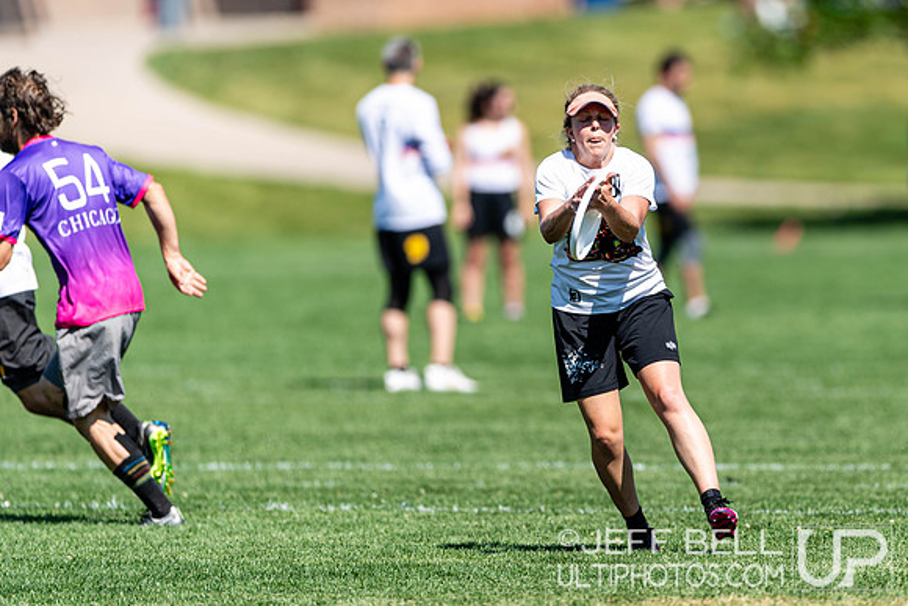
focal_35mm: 578
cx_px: 656
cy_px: 246
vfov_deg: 2.4
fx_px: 14571
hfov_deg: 3.6
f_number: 2.8
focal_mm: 400
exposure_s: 1/2000
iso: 100
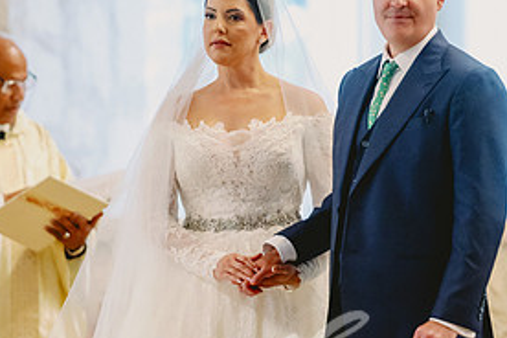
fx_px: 5915
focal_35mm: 420
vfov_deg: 3.3
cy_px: 207
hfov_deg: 4.9
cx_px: 263
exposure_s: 1/320
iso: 2500
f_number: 2.8
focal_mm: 200
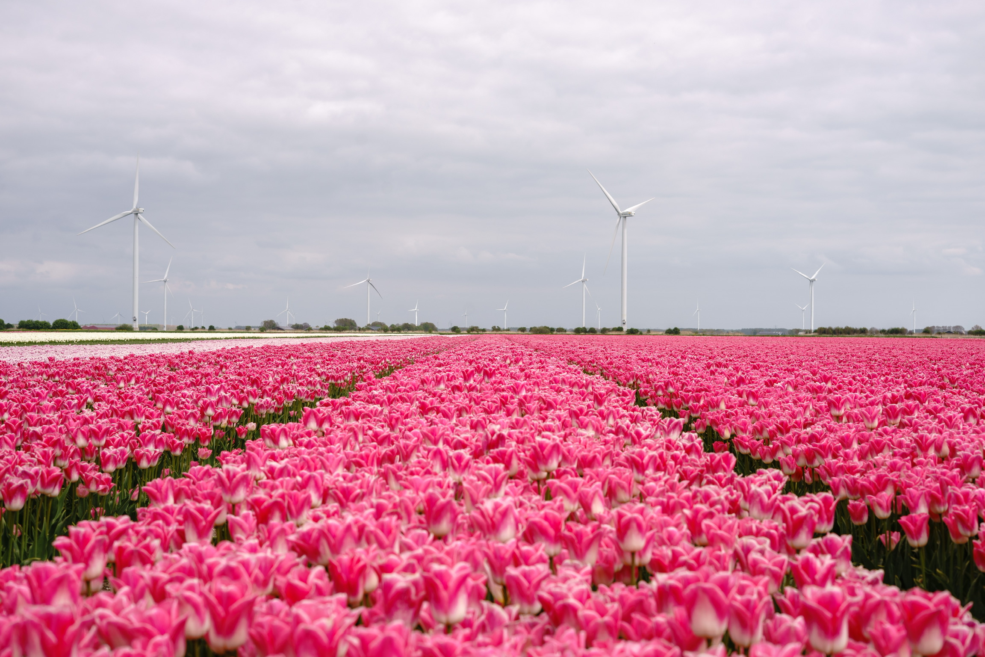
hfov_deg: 39.6
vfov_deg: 27.0
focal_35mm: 50
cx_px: 492
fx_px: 1368
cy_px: 328
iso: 100
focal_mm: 50
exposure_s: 1/400
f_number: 7.1
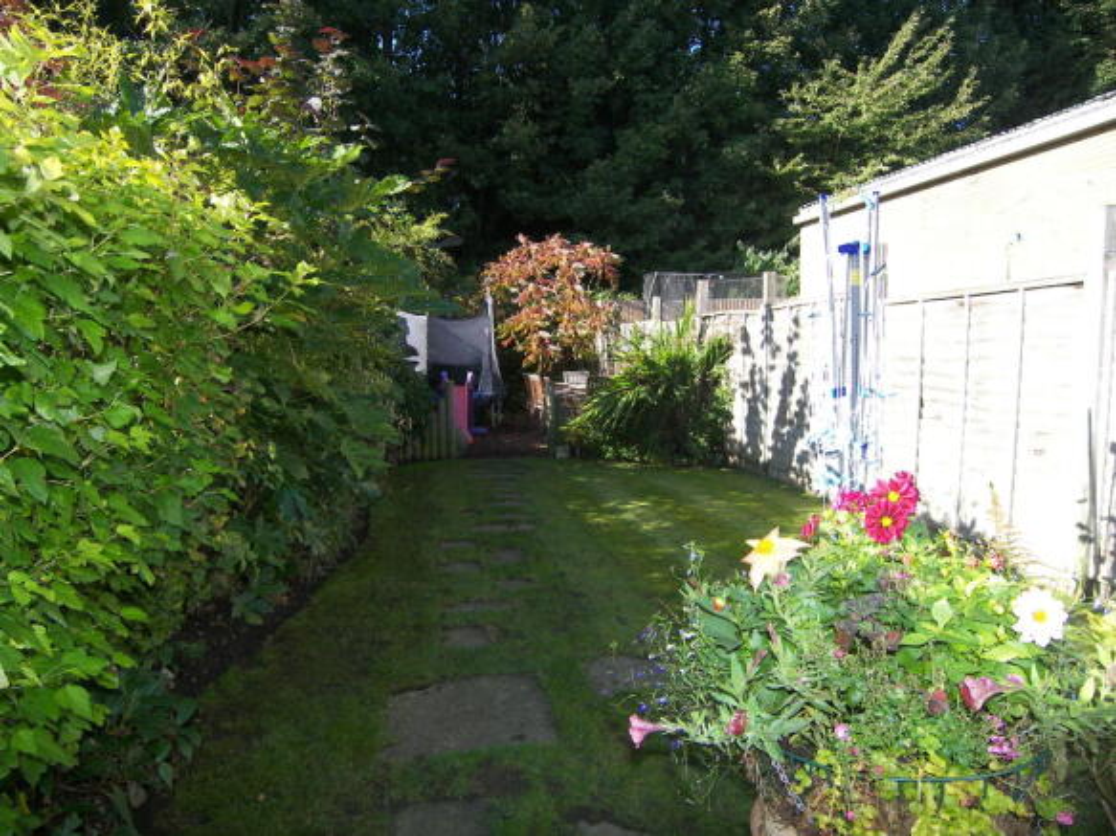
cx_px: 558
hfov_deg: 71.6
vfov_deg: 56.8
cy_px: 418
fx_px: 774
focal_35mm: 24
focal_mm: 5
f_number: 2.8
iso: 50
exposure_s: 1/200
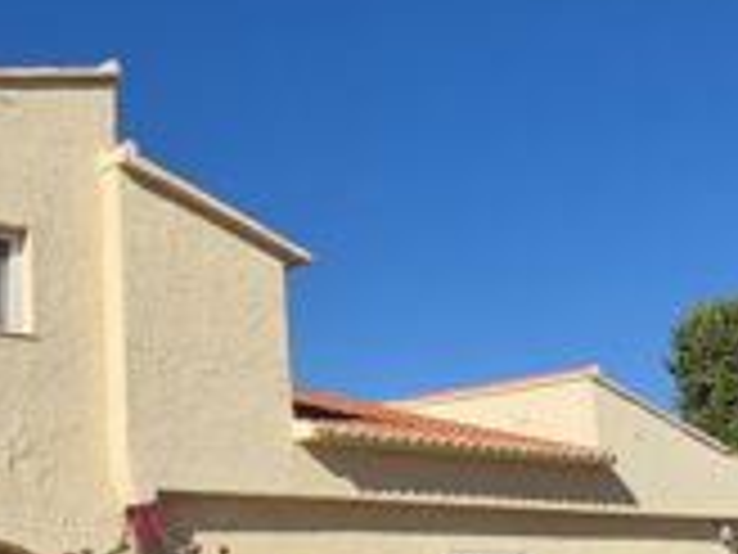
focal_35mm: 56
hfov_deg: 31.1
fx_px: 1194
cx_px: -47
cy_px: 374
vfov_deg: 25.9
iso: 50
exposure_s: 1/3192
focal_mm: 1.74
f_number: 2.2
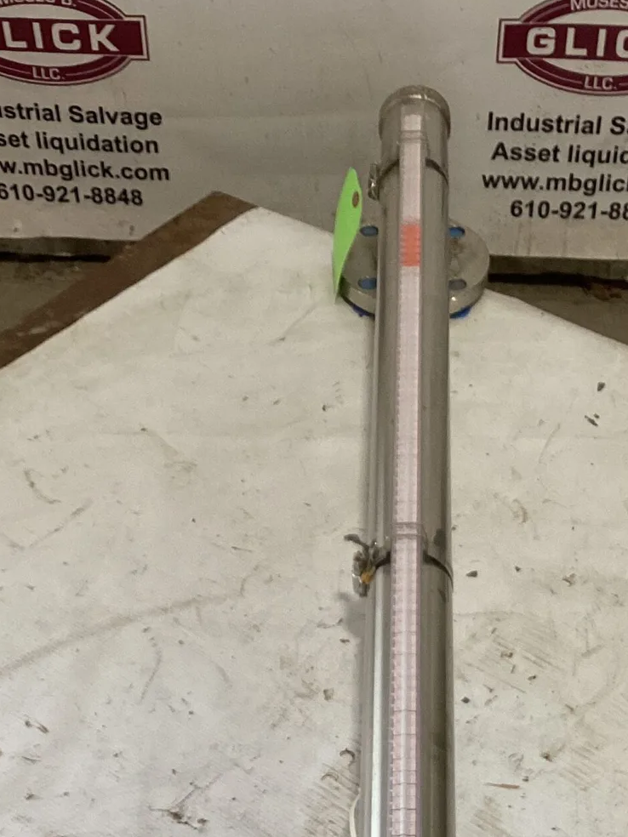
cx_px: 347
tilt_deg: -49.9
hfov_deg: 23.3
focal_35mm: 63
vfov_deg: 29.1
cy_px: 800
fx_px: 1524
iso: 80
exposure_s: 1/50
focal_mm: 3.3
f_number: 2.4
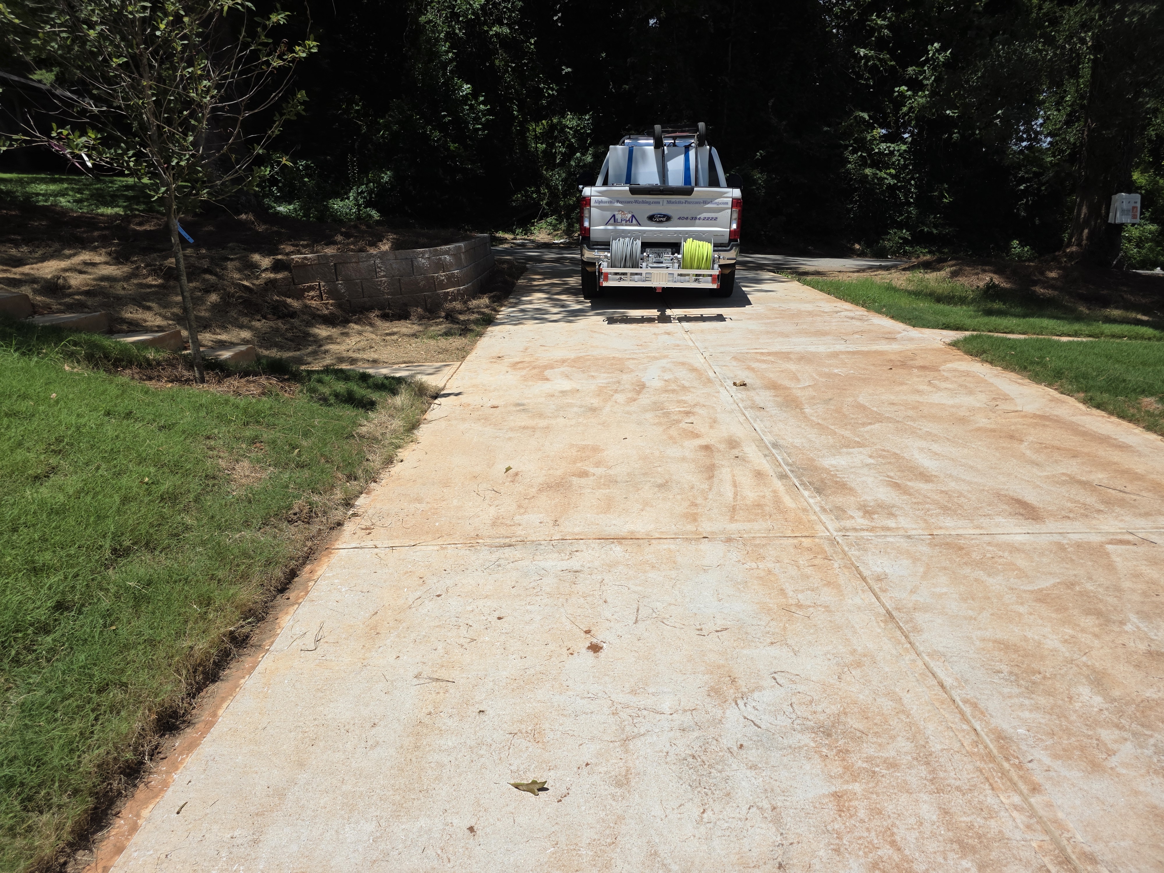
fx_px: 773
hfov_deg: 73.9
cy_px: 436
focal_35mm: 23
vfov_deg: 58.9
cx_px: 582
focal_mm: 6.3
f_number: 1.7
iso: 80
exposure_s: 1/7944
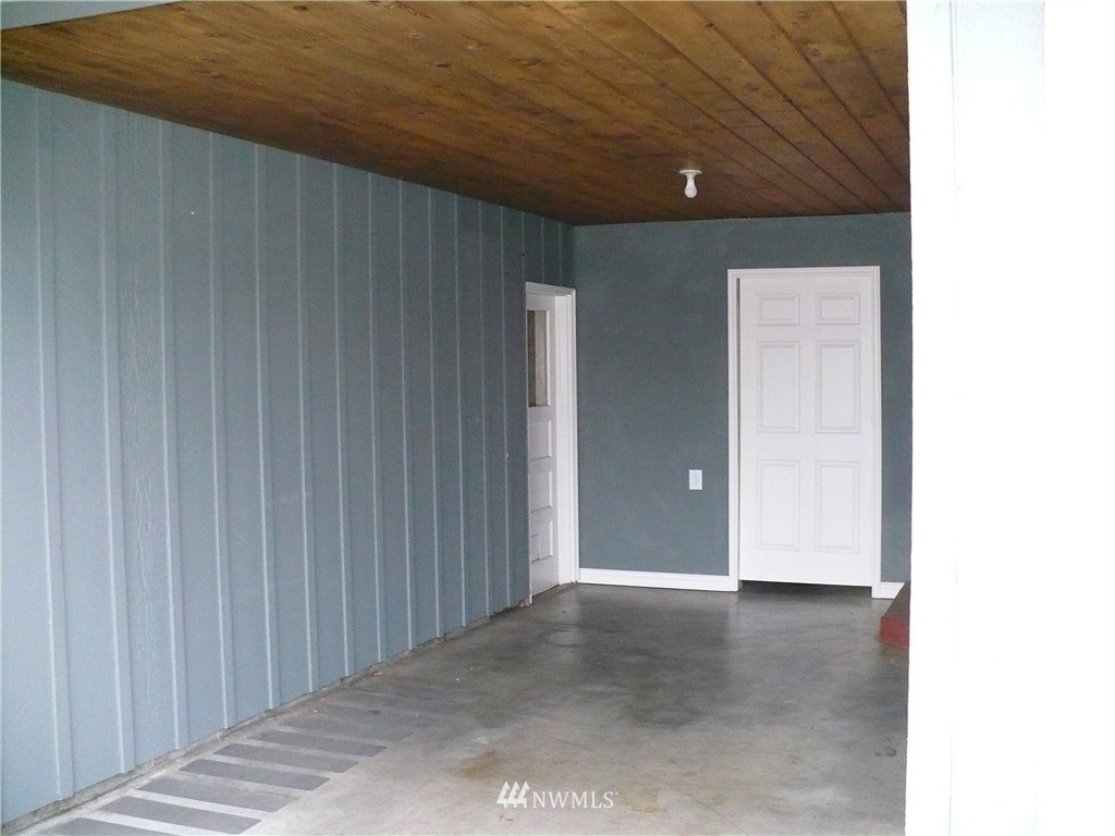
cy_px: 418
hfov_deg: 50.1
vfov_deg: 38.7
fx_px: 1192
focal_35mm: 37
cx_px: 558
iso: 640
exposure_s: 1/30
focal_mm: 6.1
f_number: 2.8
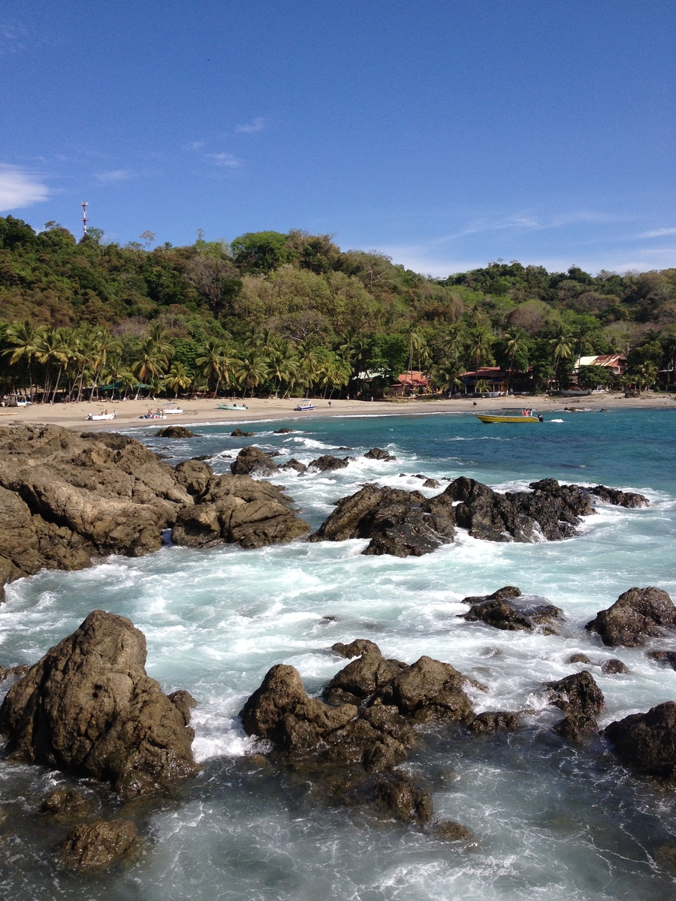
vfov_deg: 52.6
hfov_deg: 40.7
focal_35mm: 35
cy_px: 450
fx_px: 911
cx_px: 338
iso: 50
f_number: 2.4
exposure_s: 1/2208
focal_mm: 4.28
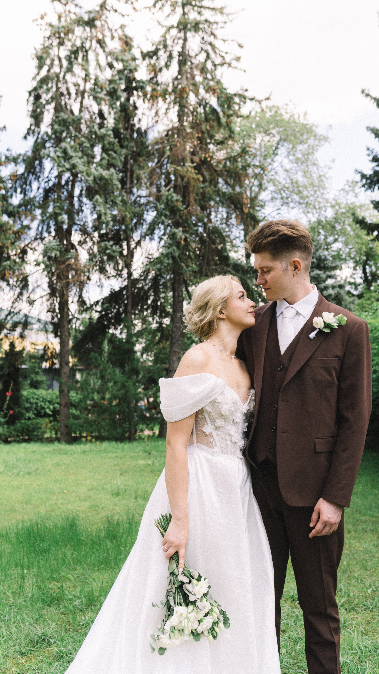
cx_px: 220
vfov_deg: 54.0
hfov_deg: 31.9
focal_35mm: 37
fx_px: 661
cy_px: 334
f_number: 4
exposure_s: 1/500
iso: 320
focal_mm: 35
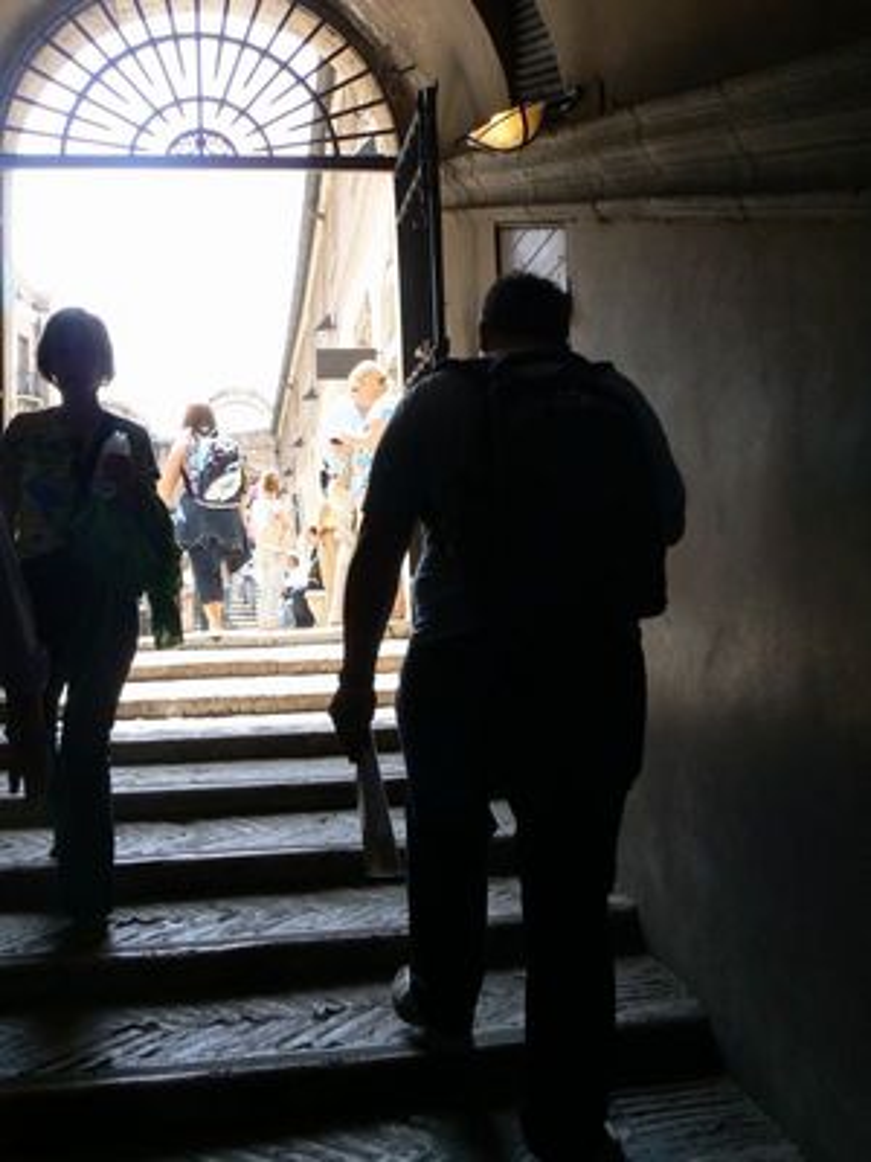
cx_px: 436
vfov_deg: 51.4
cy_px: 581
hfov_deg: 39.7
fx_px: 1208
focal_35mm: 36
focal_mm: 6
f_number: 4
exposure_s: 1/60
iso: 80
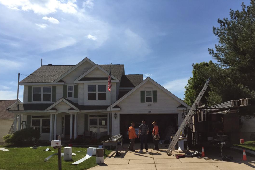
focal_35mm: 34
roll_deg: -0.2
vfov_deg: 38.6
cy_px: 106
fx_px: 241
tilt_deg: +6.4
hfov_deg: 55.7
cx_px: 141
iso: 32
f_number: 2.2
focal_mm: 4.15
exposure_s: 1/4405
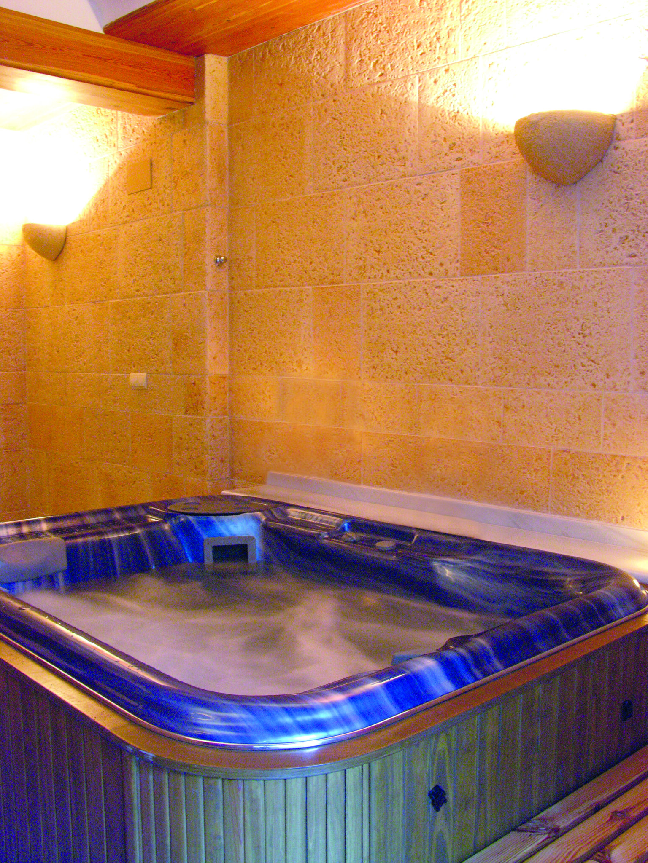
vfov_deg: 52.6
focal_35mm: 35
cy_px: 432
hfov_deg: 40.7
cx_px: 324
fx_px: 874
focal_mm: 8.9
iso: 400
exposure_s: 1.49
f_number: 5.6
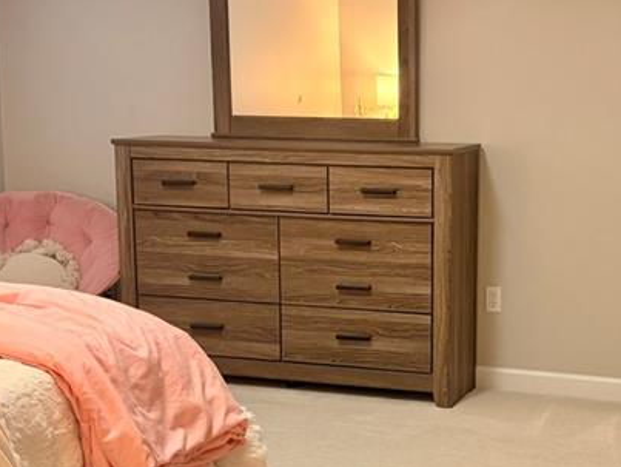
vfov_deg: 22.2
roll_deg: +0.3
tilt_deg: -8.9
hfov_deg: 29.1
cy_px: 290
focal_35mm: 66
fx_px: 1185
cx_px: 428
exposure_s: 1/60
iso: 200
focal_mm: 5.96
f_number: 1.6
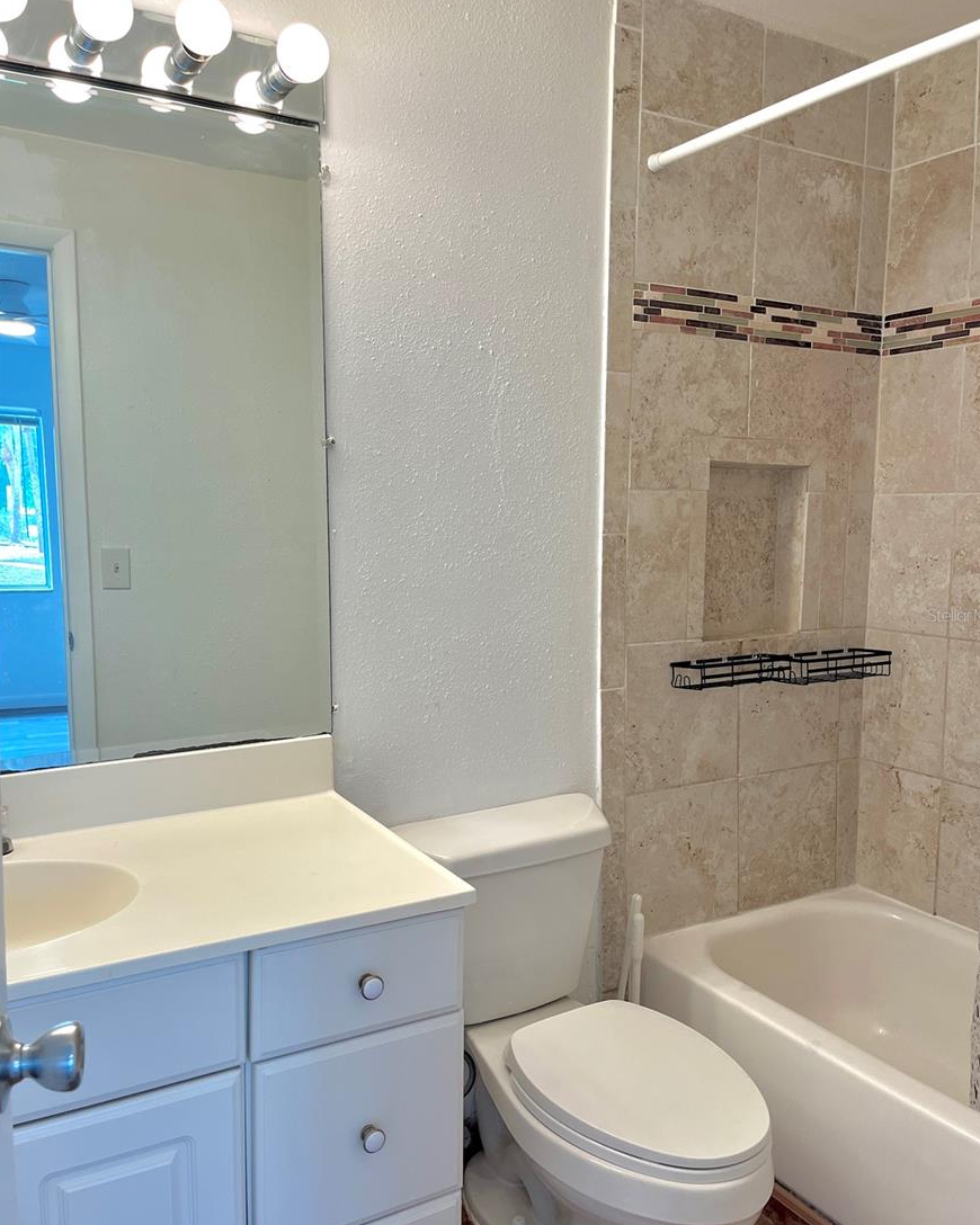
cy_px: 615
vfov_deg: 62.2
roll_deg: -0.4
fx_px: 1015
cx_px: 500
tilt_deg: -4.8
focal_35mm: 28
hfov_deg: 51.5
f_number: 1.6
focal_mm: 5.1
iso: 64
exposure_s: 1/120
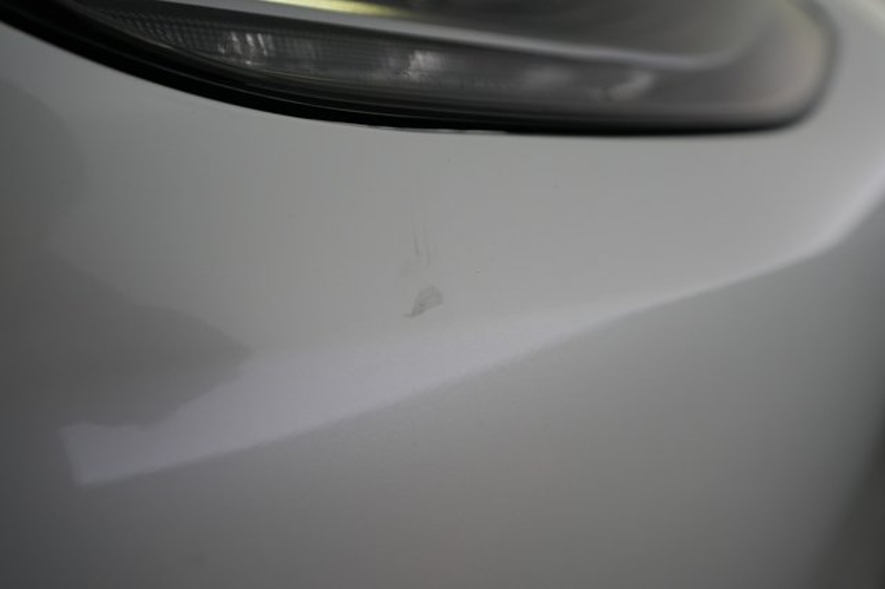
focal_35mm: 28
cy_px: 294
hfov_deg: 65.5
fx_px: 688
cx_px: 442
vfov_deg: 46.4
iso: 1250
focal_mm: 28
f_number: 4
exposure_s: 1/160
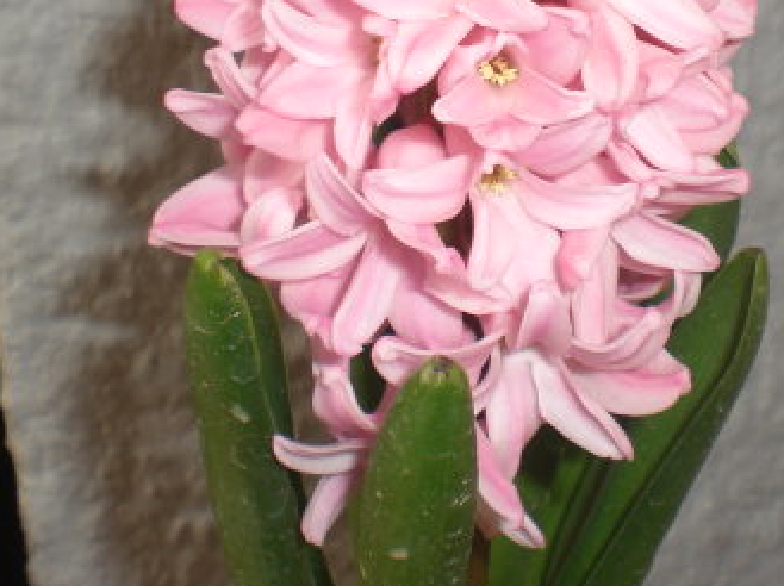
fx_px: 1674
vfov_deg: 19.5
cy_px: 50
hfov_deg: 26.3
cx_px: 453
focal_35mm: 74
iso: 50
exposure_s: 1/80
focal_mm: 6.3
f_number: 4.4
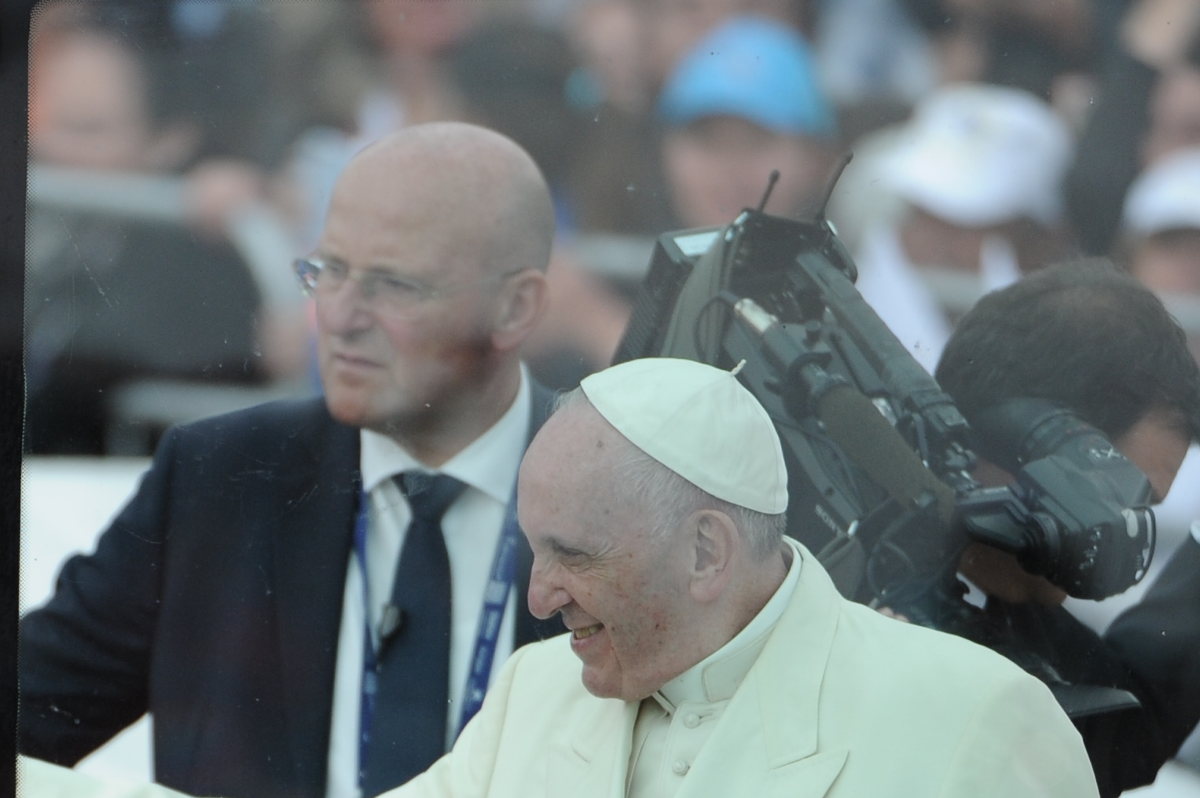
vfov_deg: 1.2
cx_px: 279
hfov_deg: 1.9
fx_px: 37141
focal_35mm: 1115
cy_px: 728
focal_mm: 400
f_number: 4
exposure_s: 1/1000
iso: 500
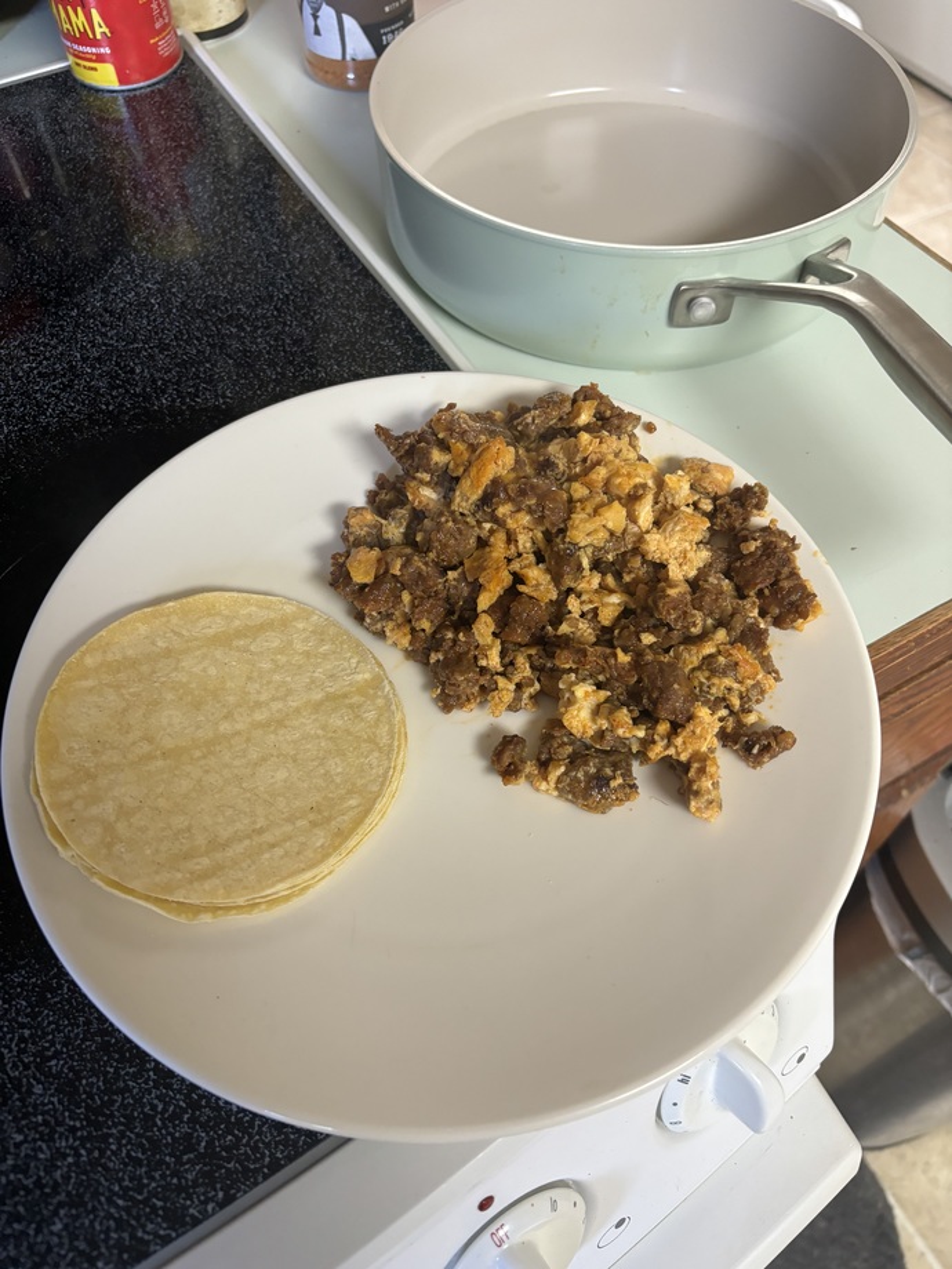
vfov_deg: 67.3
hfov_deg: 53.1
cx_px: 476
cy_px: 634
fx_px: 953
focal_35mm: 26
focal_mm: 5.96
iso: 250
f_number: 1.6
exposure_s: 1/60
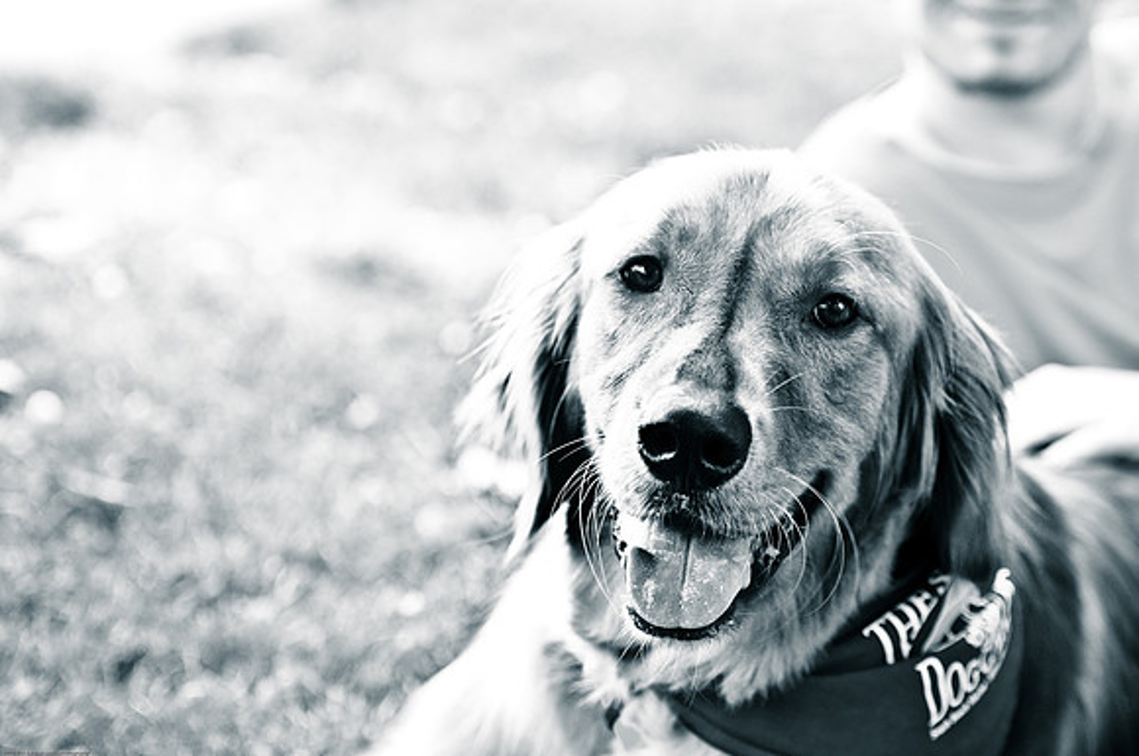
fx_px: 3317
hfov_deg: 19.5
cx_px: 570
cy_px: 378
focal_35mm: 105
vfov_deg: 13.0
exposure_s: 1/500
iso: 200
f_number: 2.8
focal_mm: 70
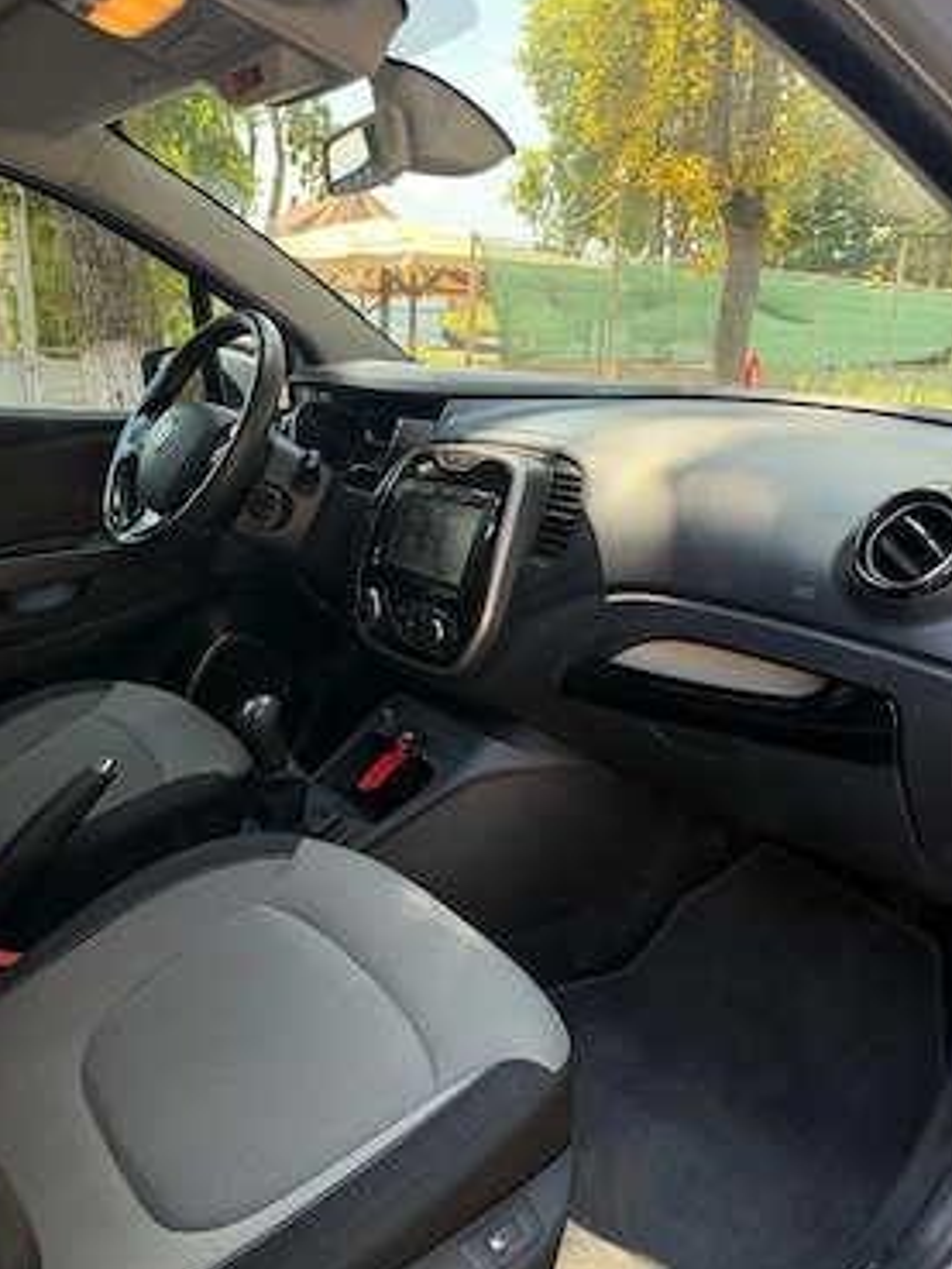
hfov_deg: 53.1
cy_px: 650
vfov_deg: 67.3
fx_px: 953
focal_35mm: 26
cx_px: 478
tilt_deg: -17.9
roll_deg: -1.8
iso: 200
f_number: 1.78
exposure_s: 1/238
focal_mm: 6.76
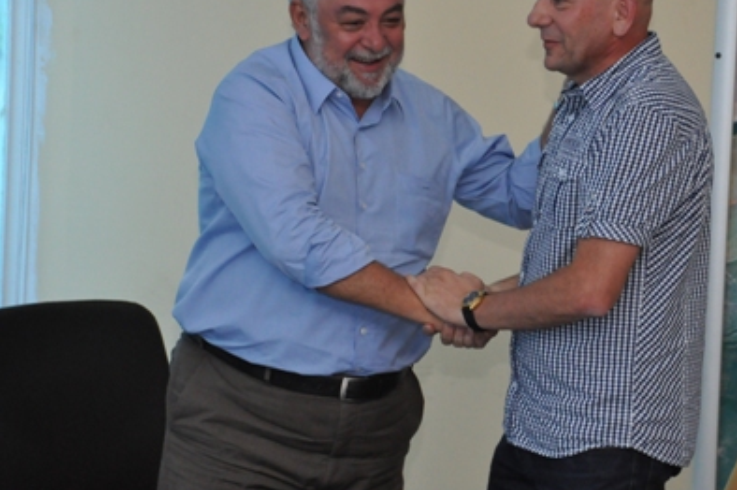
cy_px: 210
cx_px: 466
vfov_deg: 7.6
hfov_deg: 11.4
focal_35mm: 181
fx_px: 3696
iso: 2000
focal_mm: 85
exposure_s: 1/200
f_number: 10
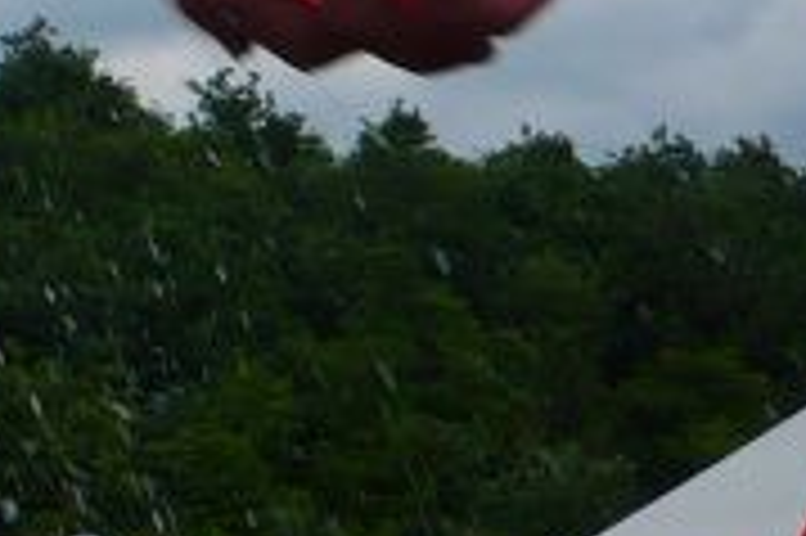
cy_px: -788
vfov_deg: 9.3
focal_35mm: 130
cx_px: -788
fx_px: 2908
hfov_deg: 13.6
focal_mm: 4.6
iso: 100
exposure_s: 1/250
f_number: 8
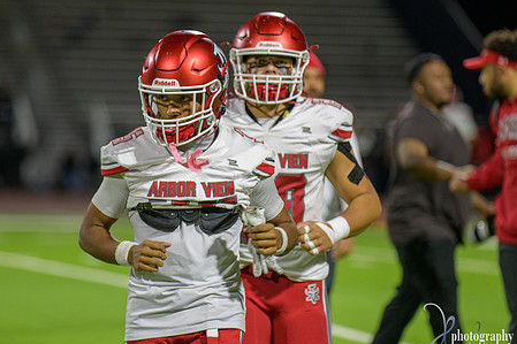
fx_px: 3617
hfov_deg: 8.2
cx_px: 213
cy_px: 165
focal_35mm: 252
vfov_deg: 5.4
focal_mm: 195
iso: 1250
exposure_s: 1/250
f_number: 2.8
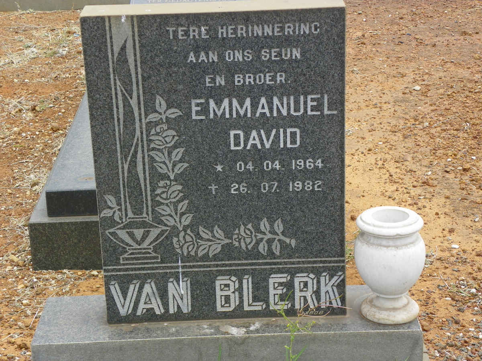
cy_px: 180
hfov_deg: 25.0
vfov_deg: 18.9
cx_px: 241
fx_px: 1086
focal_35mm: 78
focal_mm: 13.8
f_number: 4
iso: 64
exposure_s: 1/200
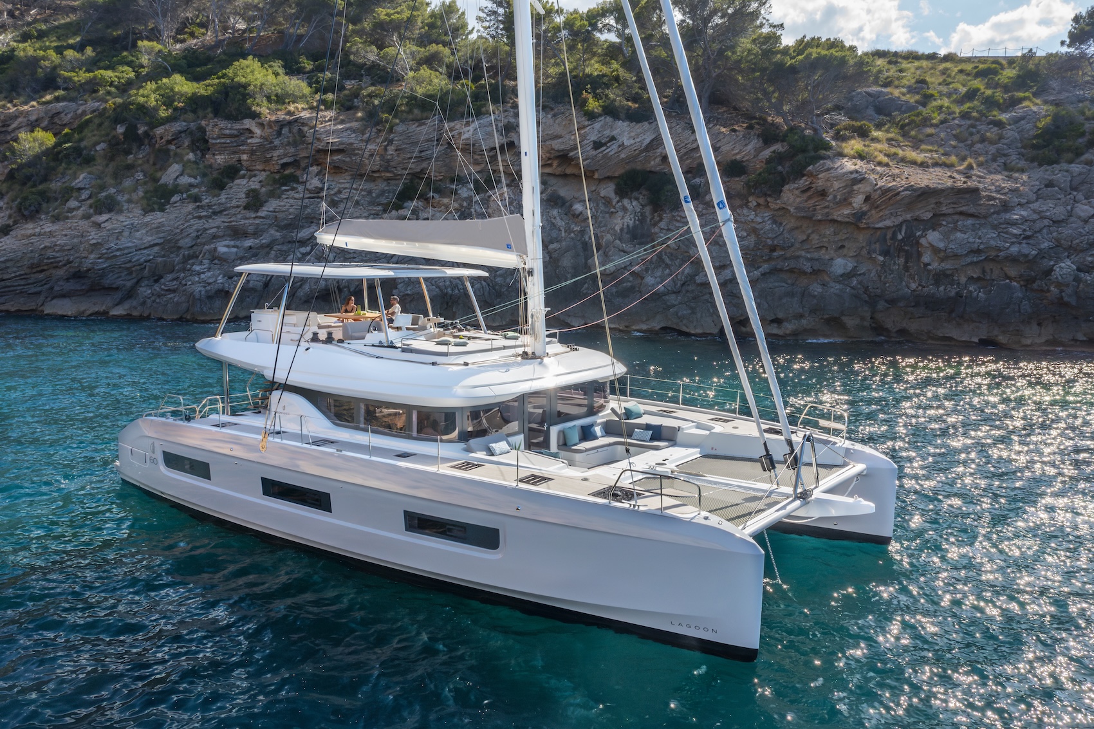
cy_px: 364
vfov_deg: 46.4
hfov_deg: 65.5
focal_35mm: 28
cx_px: 547
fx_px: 851
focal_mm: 10.26
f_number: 7.1
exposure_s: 1/160
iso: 200
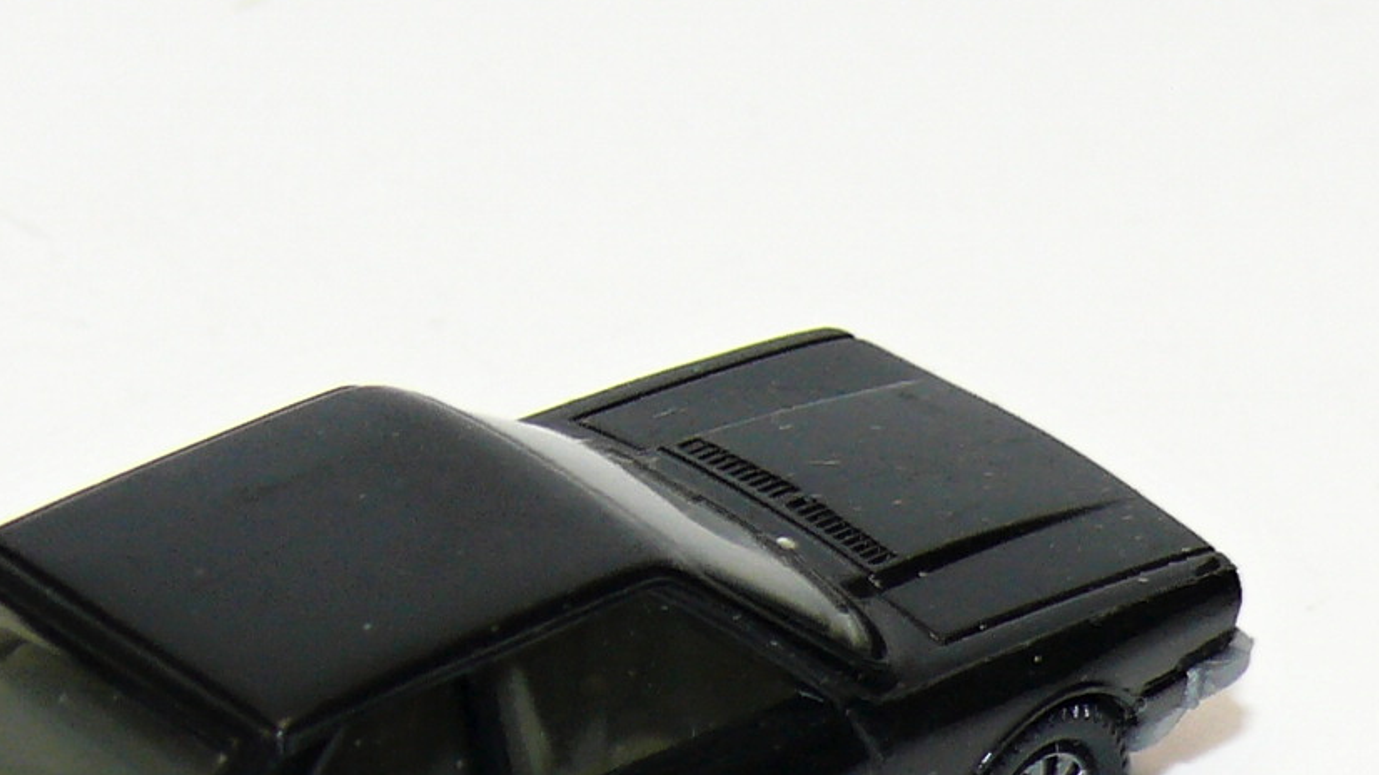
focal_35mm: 266
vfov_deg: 4.6
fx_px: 9723
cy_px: 603
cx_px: 474
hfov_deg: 8.1
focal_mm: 15
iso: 100
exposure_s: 1/30
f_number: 4
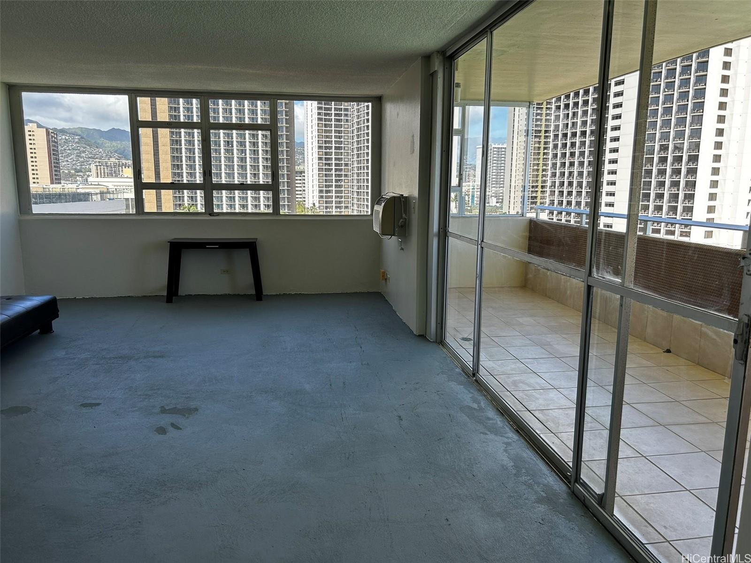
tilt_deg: -9.4
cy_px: 282
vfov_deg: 53.1
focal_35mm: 26
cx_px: 376
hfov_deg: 67.3
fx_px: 564
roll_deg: +0.2
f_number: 1.5
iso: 50
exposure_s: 1/666
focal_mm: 5.7
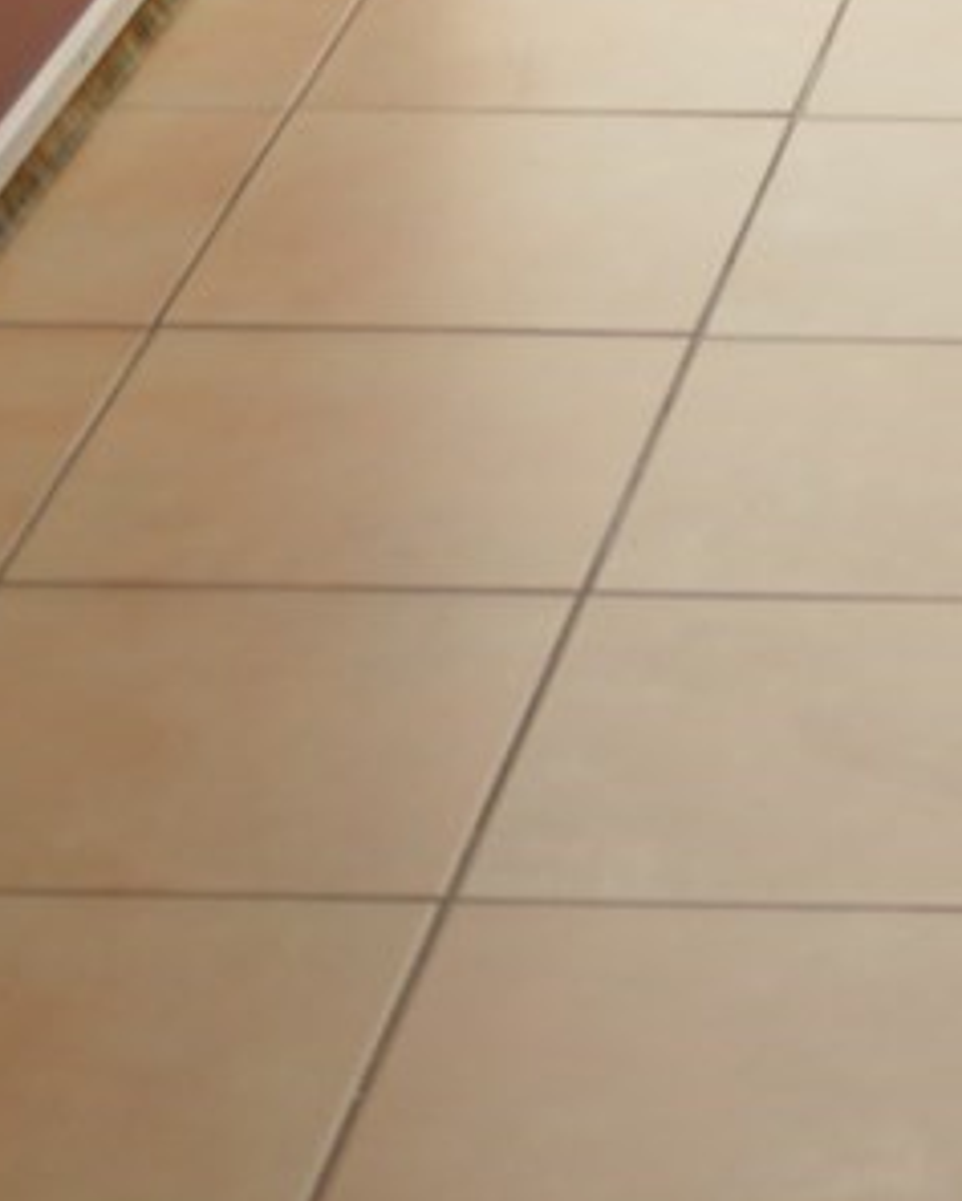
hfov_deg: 8.3
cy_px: -1517
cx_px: 2099
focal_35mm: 175
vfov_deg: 9.9
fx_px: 6225
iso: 100
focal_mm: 18
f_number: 4
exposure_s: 1/160
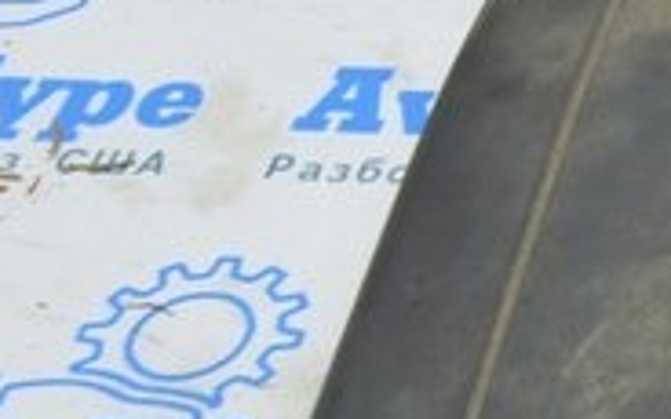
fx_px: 3420
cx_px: 1688
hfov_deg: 9.7
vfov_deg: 7.0
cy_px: -9
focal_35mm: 187
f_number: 5.6
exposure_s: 1/20
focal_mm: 22
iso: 400
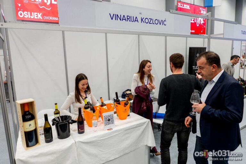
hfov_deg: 73.7
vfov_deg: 53.2
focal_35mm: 24
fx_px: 164
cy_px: 82
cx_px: 123
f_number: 2.8
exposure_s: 1/160
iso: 640
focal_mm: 24
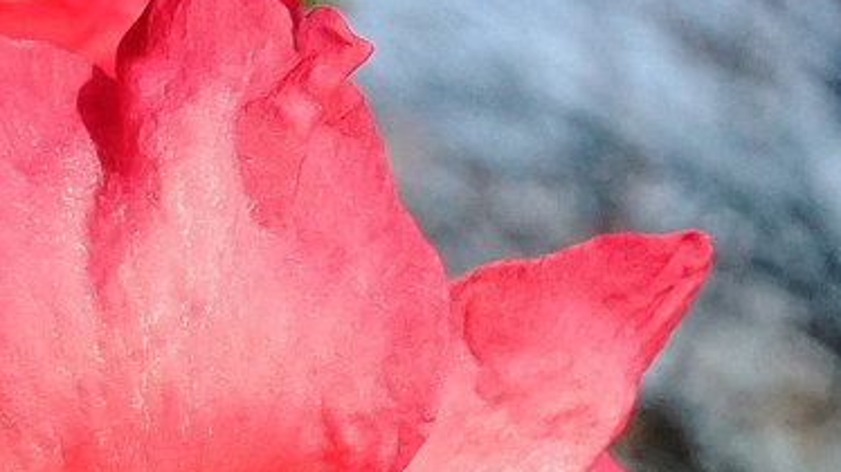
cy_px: 792
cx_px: 322
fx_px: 4347
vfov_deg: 6.1
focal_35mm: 195
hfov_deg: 11.0
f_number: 9
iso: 4000
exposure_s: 1/3200
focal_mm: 34
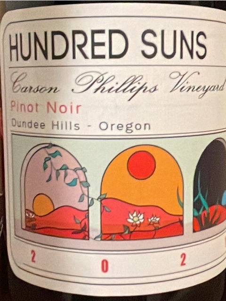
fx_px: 261
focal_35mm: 30
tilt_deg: -39.2
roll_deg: +0.1
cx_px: 113
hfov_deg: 46.8
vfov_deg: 60.0
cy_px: 150
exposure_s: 1/60
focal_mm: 1.54
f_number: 2.4
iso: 400
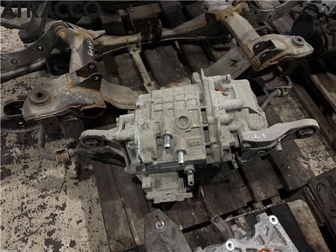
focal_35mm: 26
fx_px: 252
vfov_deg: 53.1
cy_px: 126
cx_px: 168
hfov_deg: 67.3
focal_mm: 5.96
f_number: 1.6
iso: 50
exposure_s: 1/100
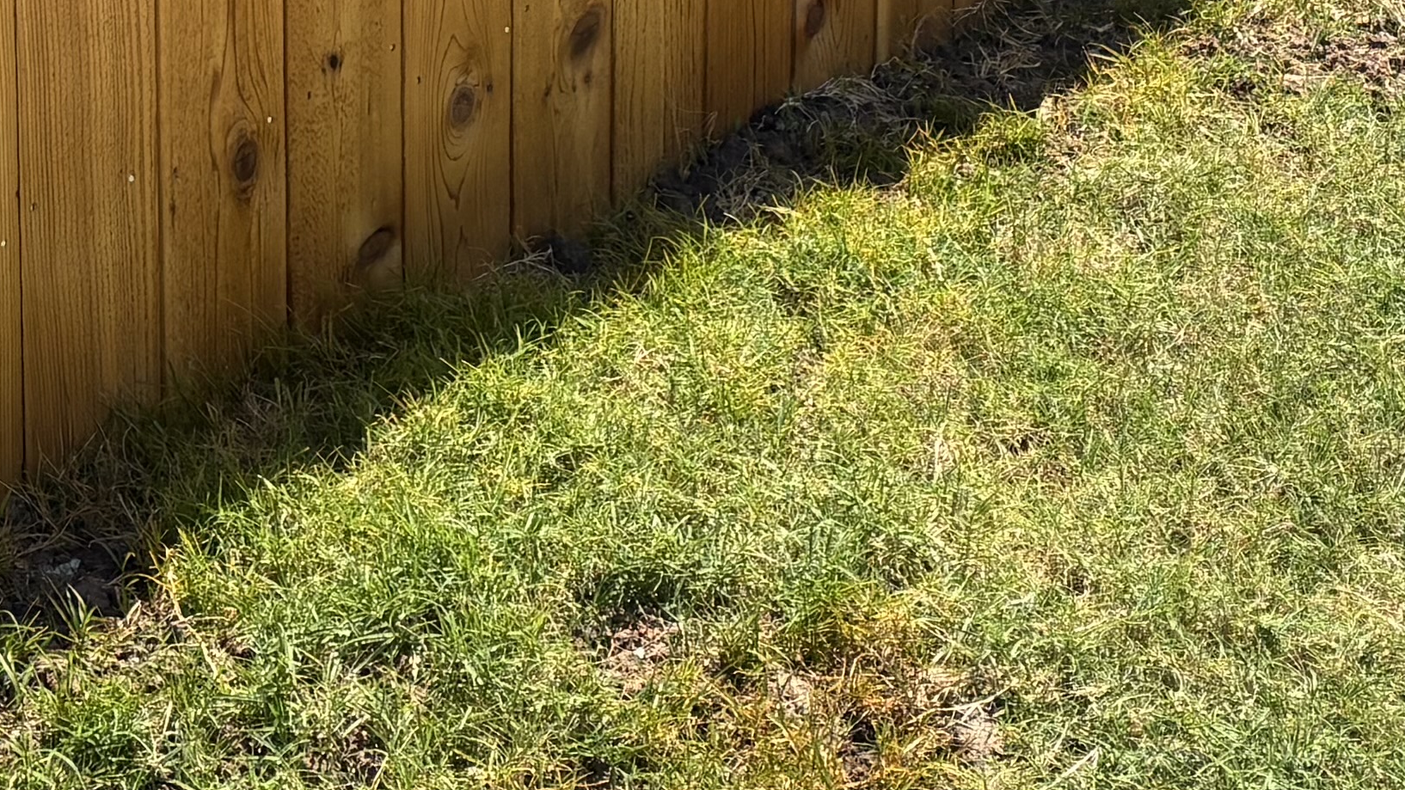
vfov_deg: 11.6
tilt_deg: -11.1
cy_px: -450
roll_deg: +0.7
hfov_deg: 21.5
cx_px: 489
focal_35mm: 99
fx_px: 3688
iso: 50
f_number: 1.6
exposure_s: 1/1550
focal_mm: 5.96
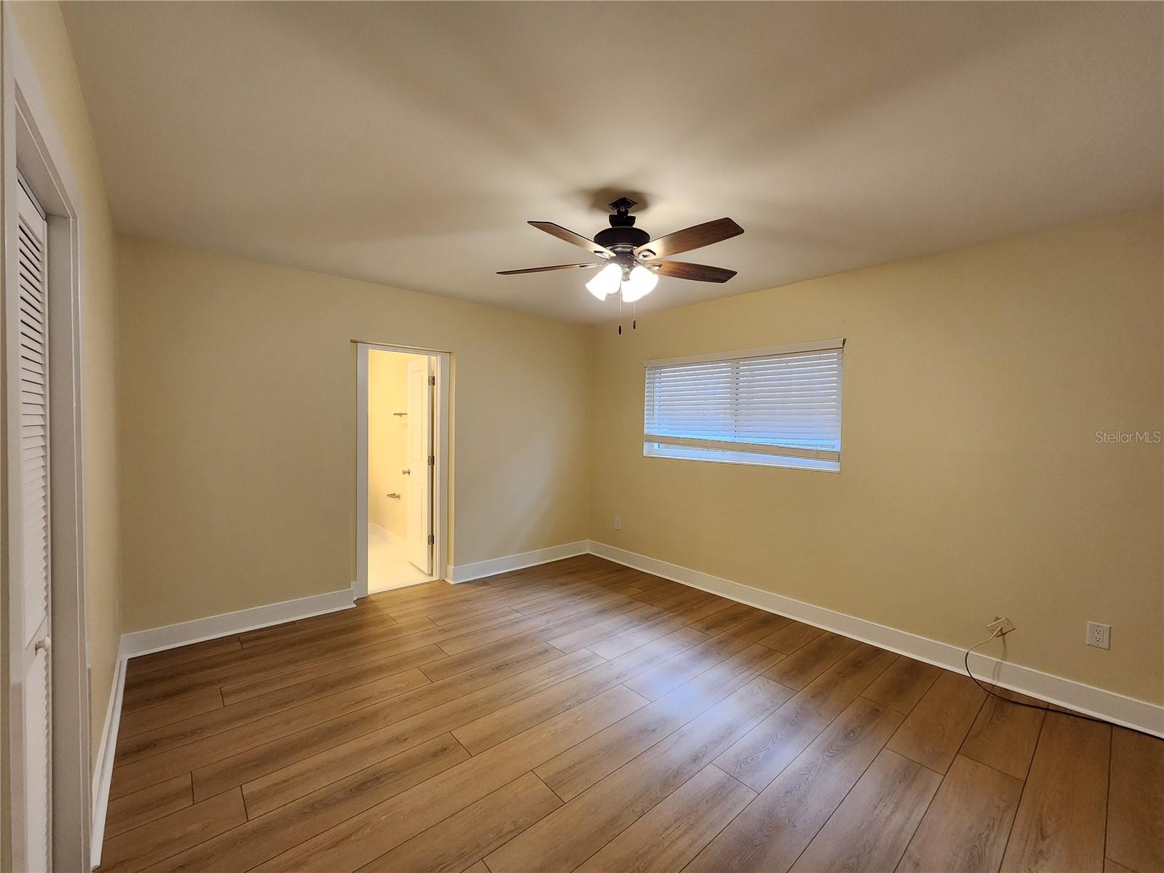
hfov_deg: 106.2
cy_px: 436
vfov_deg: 89.9
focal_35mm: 13
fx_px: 437
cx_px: 582
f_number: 2.2
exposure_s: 1/60
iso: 320
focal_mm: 2.2
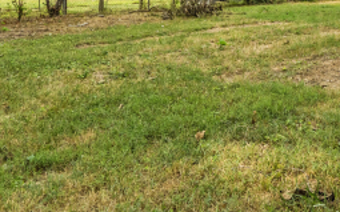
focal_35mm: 45
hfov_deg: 42.3
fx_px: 417
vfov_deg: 26.1
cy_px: -28
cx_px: 276
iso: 400
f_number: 8
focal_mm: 10
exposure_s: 1/800
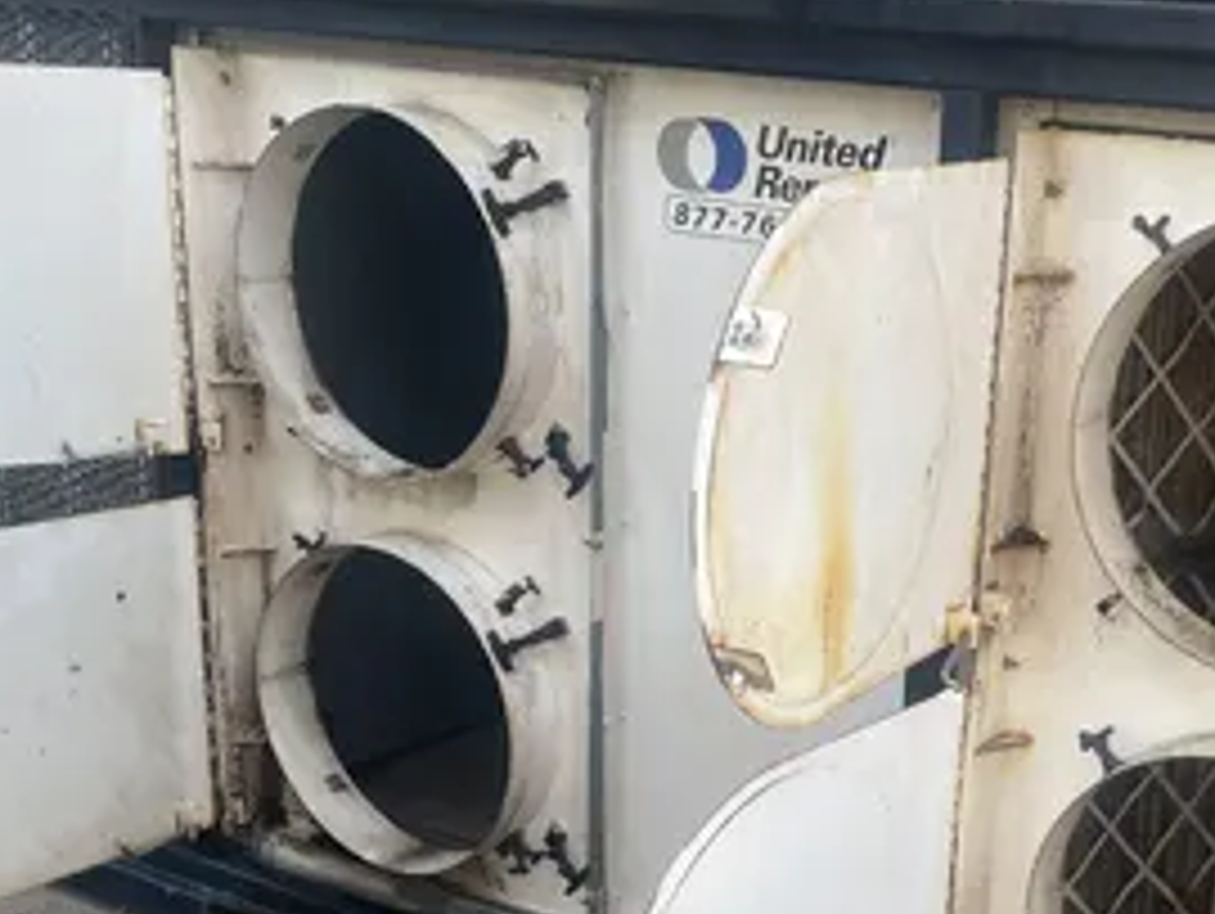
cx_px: 904
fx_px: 1862
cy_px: 736
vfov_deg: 27.0
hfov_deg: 35.4
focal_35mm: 53
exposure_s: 1/202
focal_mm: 4.2
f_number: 1.6
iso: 32
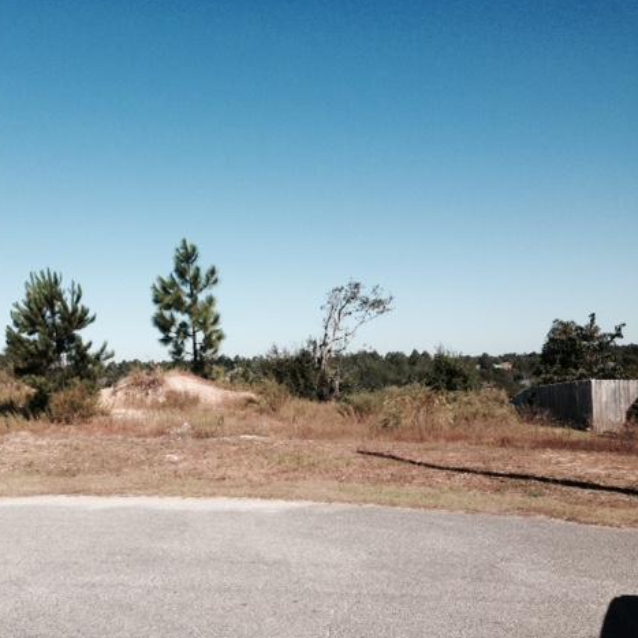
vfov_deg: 41.9
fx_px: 834
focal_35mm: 40
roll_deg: +0.3
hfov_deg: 41.2
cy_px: 318
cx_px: 202
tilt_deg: +5.4
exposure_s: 1/2008
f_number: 2.4
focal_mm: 4.12
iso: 50
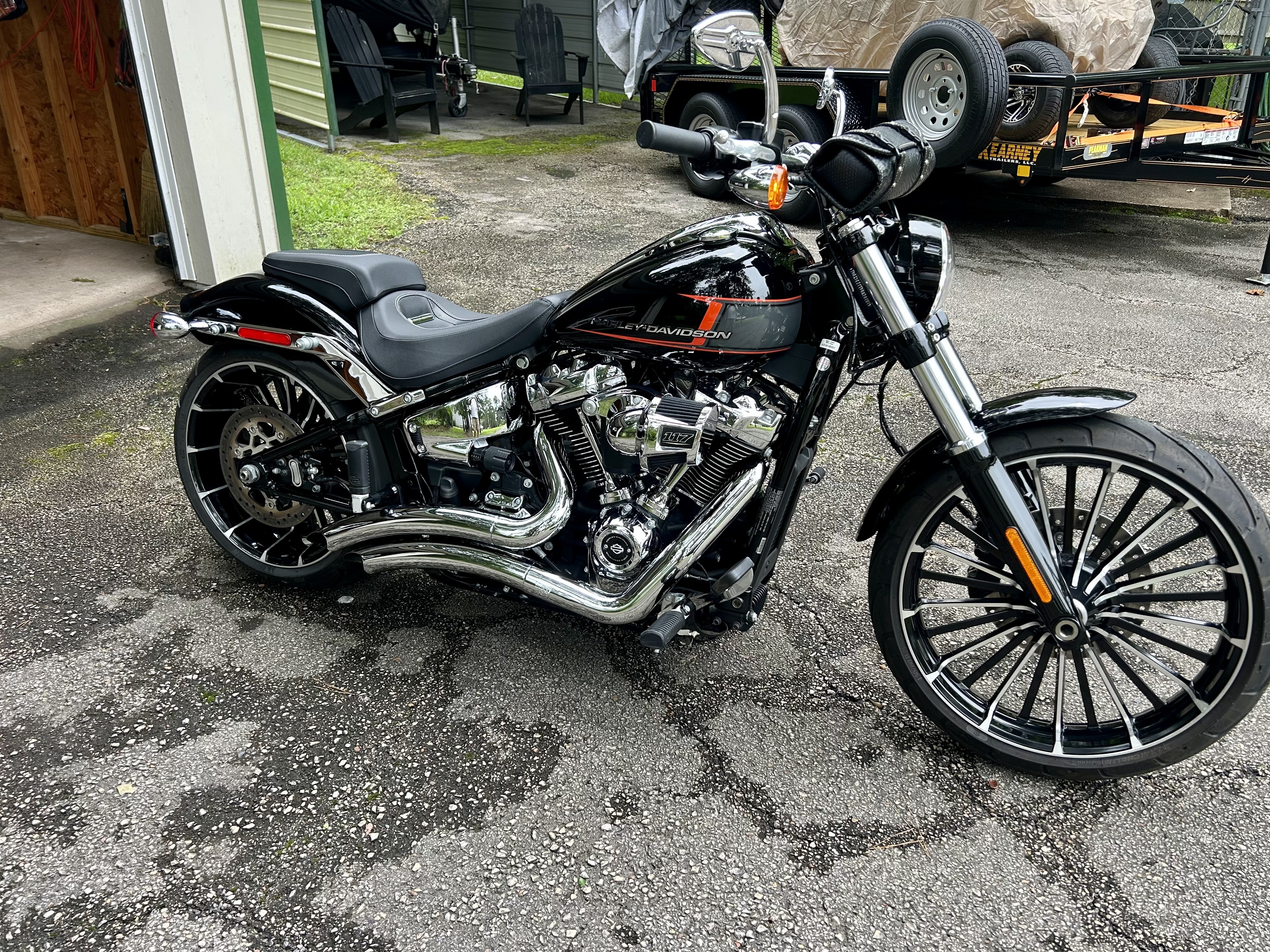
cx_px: 657
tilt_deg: -26.7
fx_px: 991
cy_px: 474
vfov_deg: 51.4
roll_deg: -1.5
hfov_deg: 65.3
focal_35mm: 27
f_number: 1.5
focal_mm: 5.7
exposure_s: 1/366
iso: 50
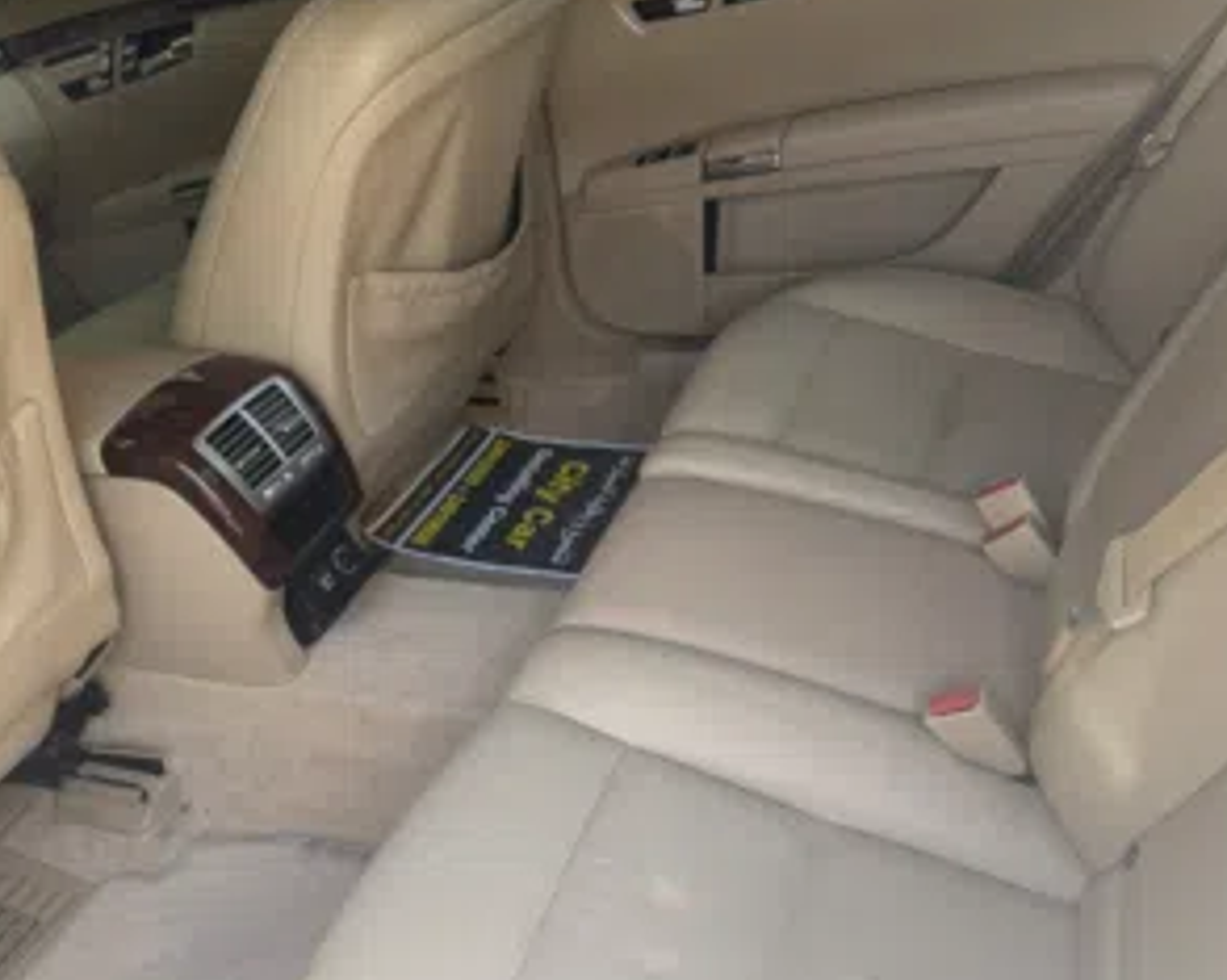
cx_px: 620
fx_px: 1161
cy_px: 574
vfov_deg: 45.6
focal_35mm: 32
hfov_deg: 55.7
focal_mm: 6.76
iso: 50
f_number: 1.78
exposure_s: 1/121
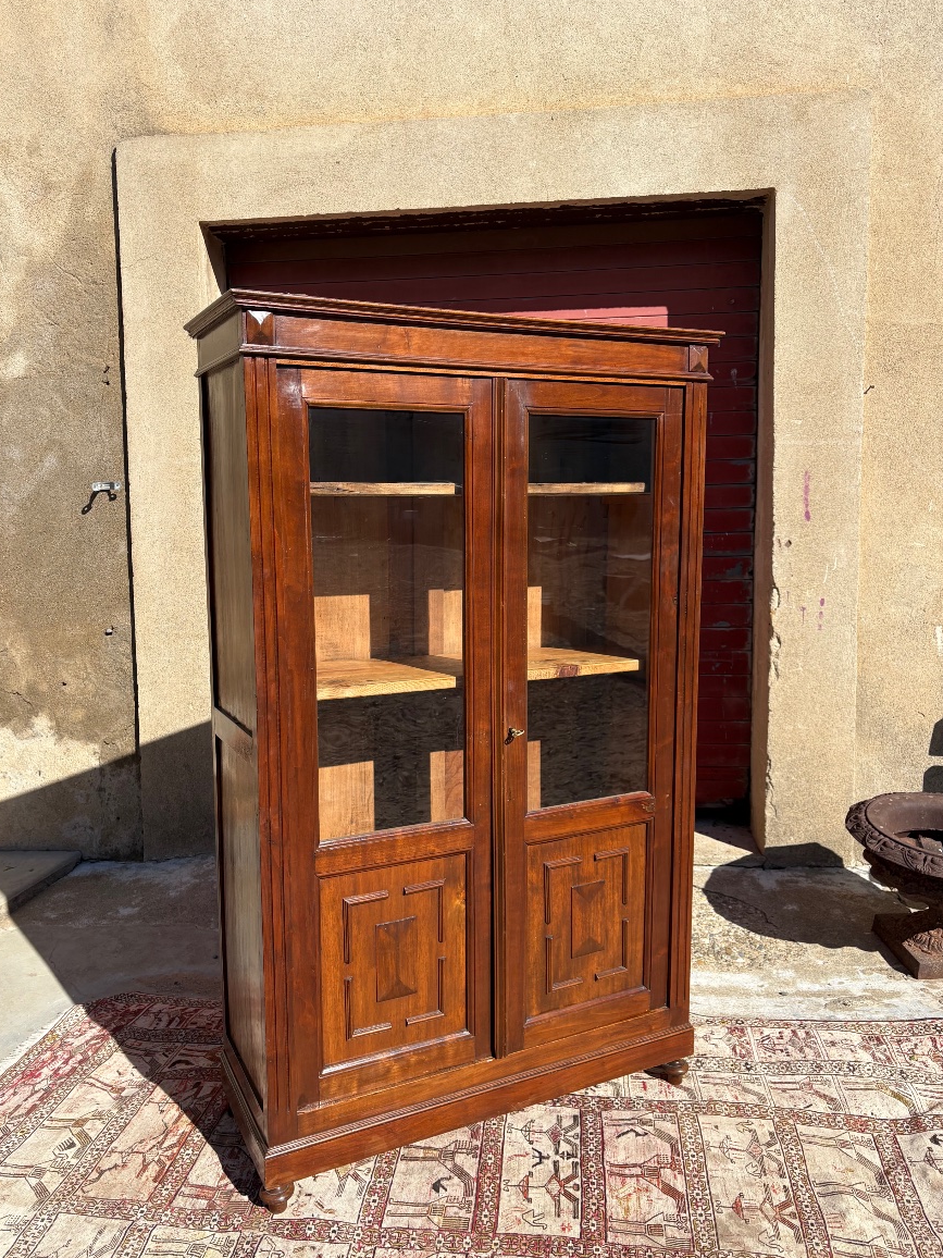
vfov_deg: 65.3
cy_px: 637
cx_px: 457
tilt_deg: -4.4
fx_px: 981
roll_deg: +0.4
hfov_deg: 51.3
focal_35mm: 27
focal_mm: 5.96
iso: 50
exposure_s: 1/2985
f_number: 1.6
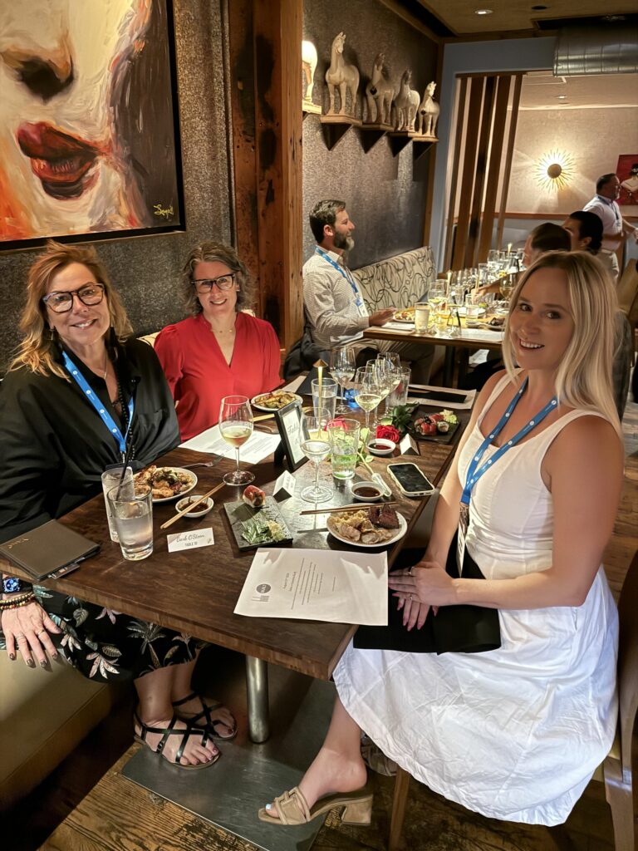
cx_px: 319
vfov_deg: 71.6
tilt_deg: -21.9
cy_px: 426
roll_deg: +0.8
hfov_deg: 56.8
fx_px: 590
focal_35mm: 24
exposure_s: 1/20
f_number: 1.78
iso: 1600
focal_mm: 6.76
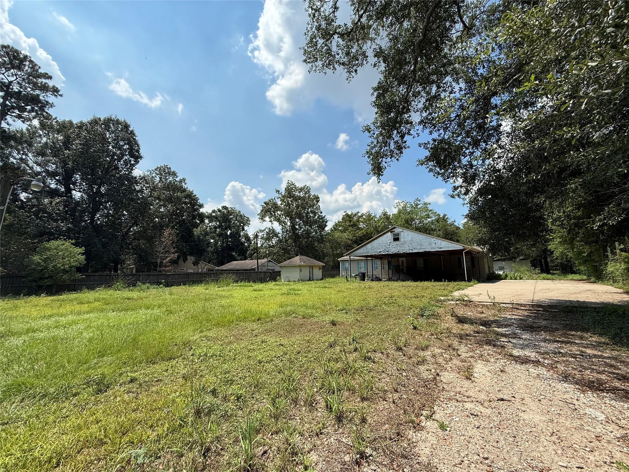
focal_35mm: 14
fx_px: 254
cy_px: 236
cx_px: 314
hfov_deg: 102.1
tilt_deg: +9.2
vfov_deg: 85.7
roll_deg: +0.2
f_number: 2.2
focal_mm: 2.22
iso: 64
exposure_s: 1/2092
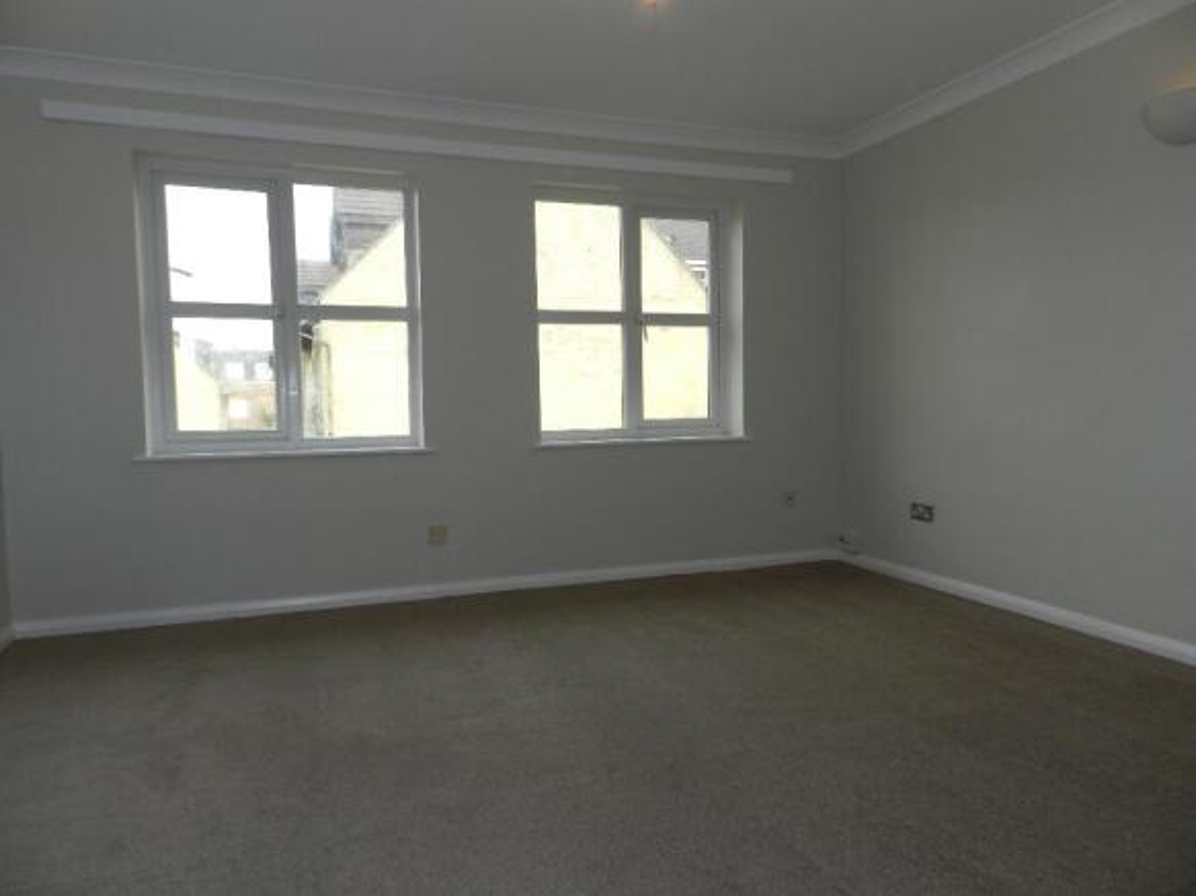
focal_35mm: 23
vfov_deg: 58.9
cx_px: 598
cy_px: 448
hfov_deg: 73.9
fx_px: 794
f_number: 3.4
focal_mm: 4
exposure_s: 1/250
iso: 160
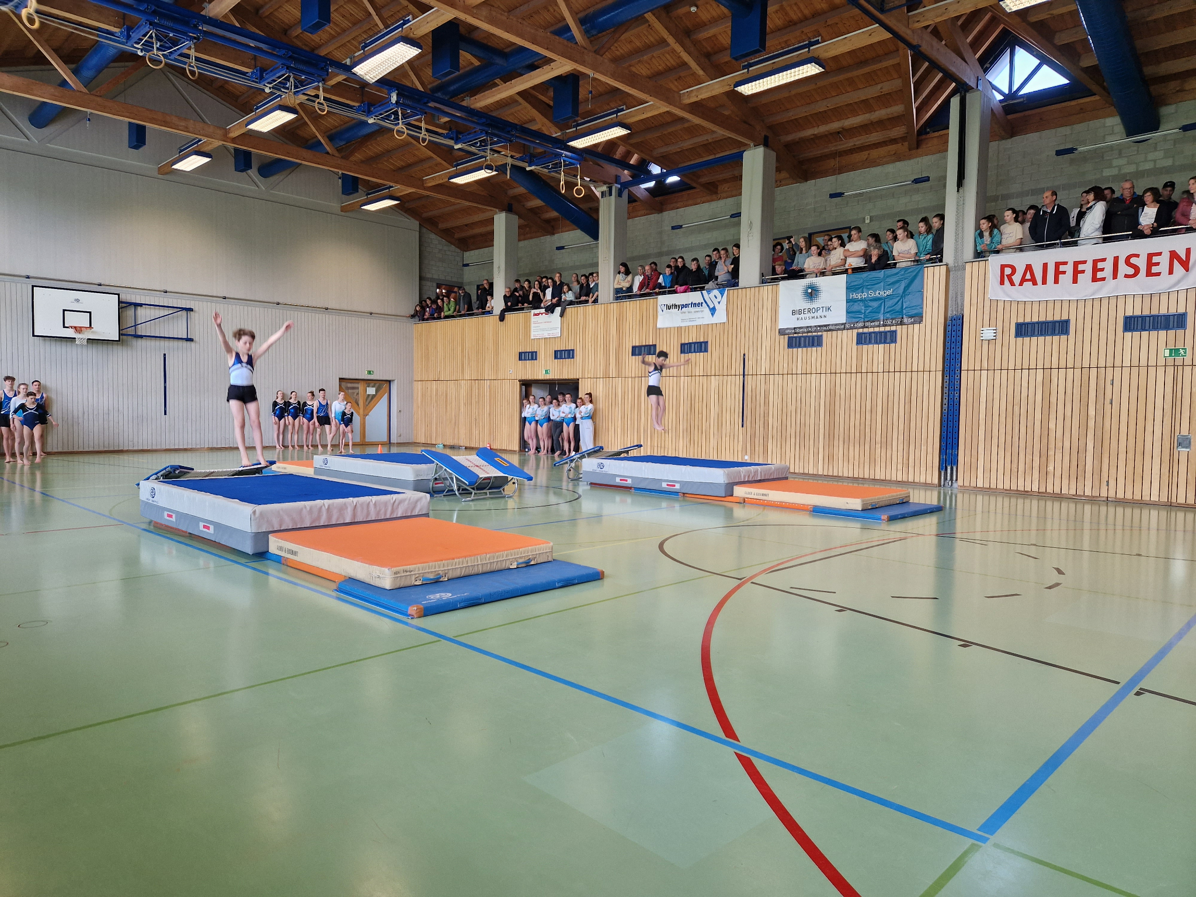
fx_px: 795
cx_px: 598
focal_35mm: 23
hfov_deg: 73.9
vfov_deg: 58.9
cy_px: 448
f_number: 1.8
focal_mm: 5.4
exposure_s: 1/100
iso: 100
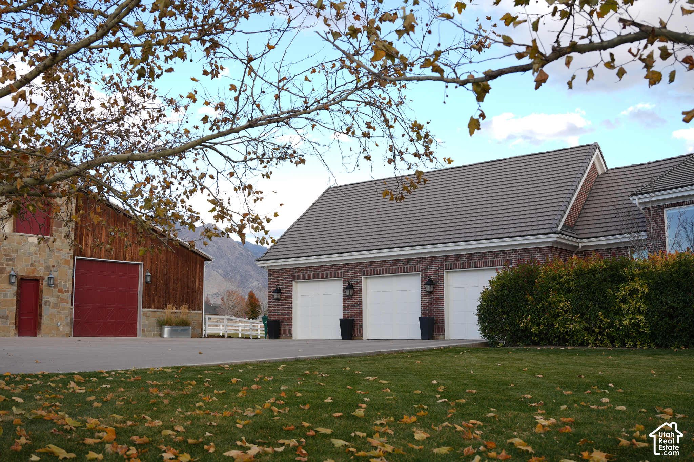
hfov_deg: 53.1
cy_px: 231
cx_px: 347
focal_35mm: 36
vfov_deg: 36.9
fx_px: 694
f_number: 2.8
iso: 80
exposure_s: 1/320
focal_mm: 24
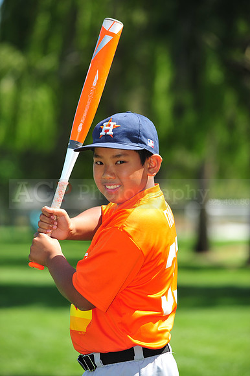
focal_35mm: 175
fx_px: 1825
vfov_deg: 11.8
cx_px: 125
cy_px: 188
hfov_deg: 7.8
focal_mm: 175
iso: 200
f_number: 4.5
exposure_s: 1/800
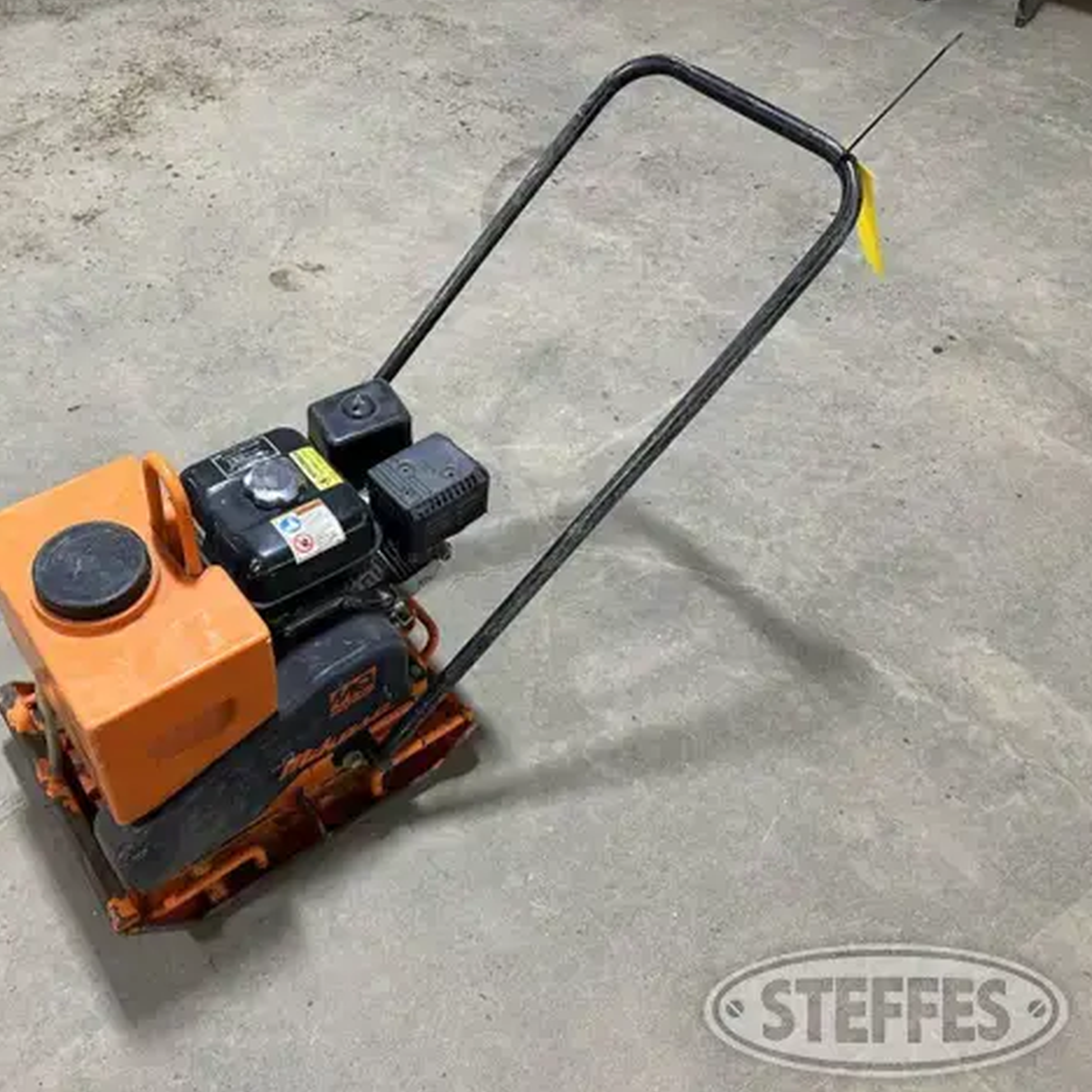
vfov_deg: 55.6
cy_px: 544
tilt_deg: -45.9
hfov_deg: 54.6
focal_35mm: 29
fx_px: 1035
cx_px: 371
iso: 250
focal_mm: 6.86
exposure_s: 1/102
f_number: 1.78
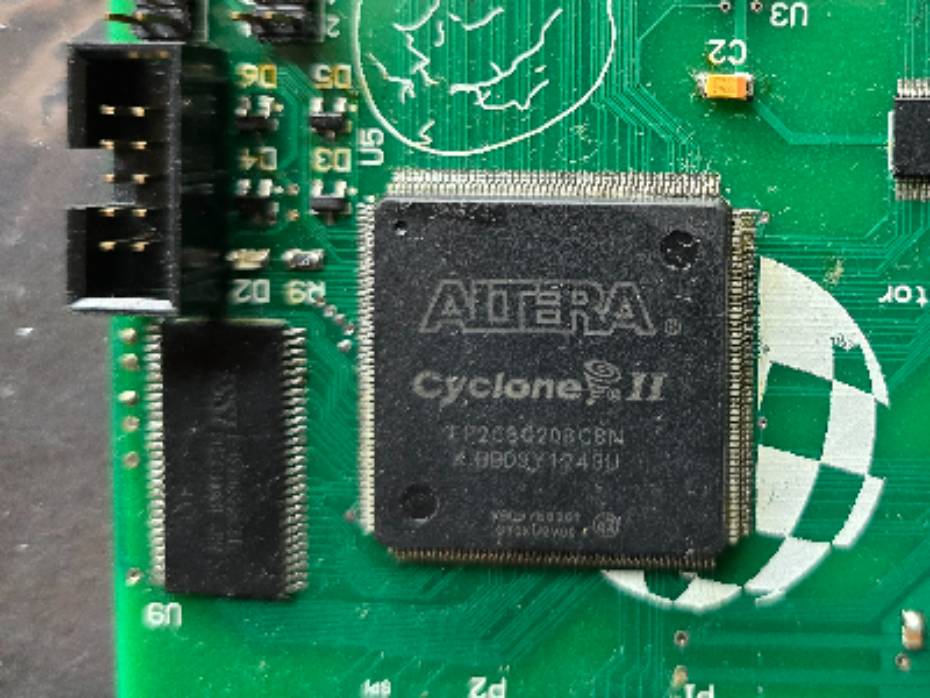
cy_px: 170
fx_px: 1236
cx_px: 711
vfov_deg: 30.9
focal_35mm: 46
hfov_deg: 40.0
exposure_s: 1/100
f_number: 1.7
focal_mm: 6.3
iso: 640
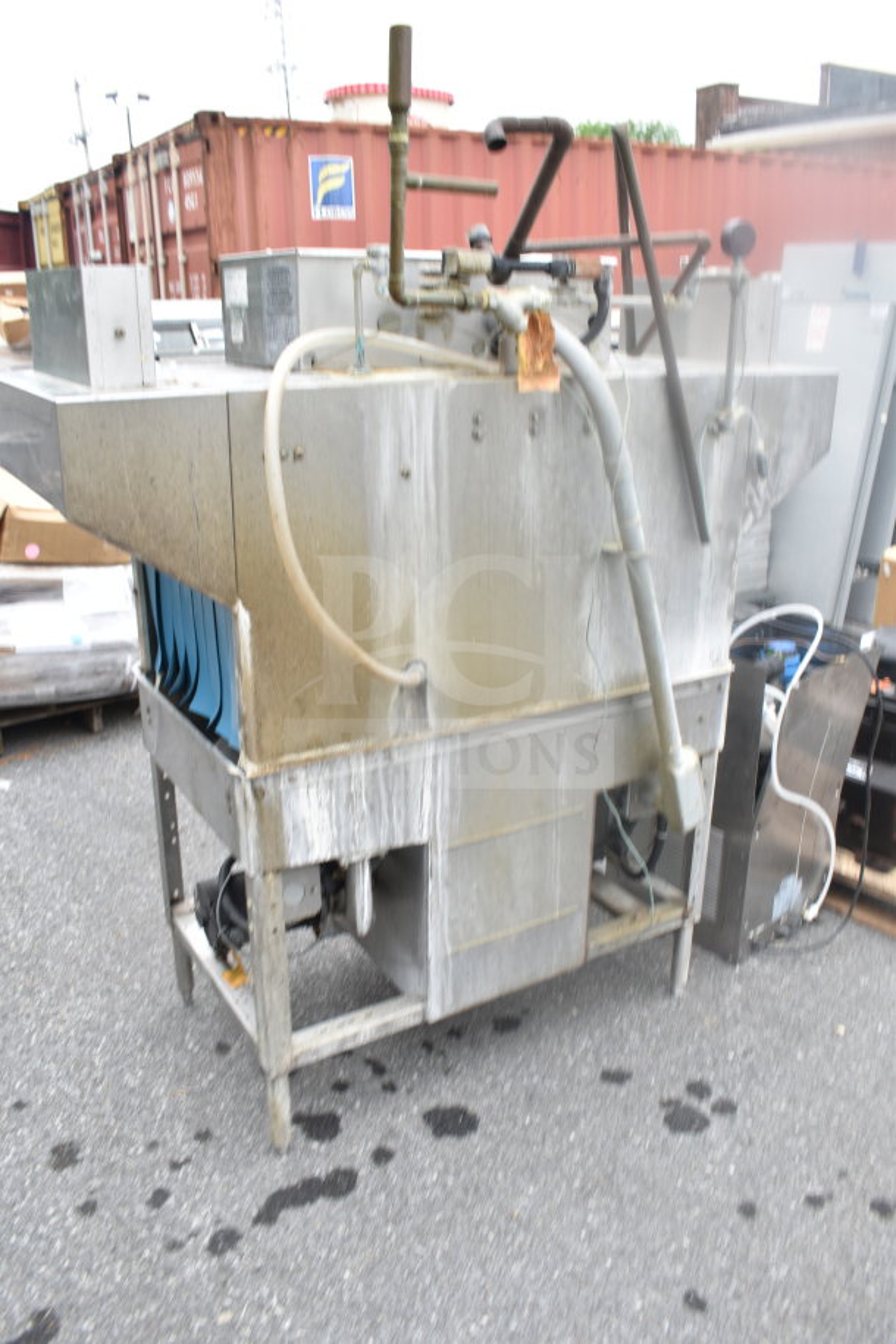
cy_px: 672
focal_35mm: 27
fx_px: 1008
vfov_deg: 67.4
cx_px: 448
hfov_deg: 47.9
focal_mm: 18
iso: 200
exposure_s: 1/100
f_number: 5
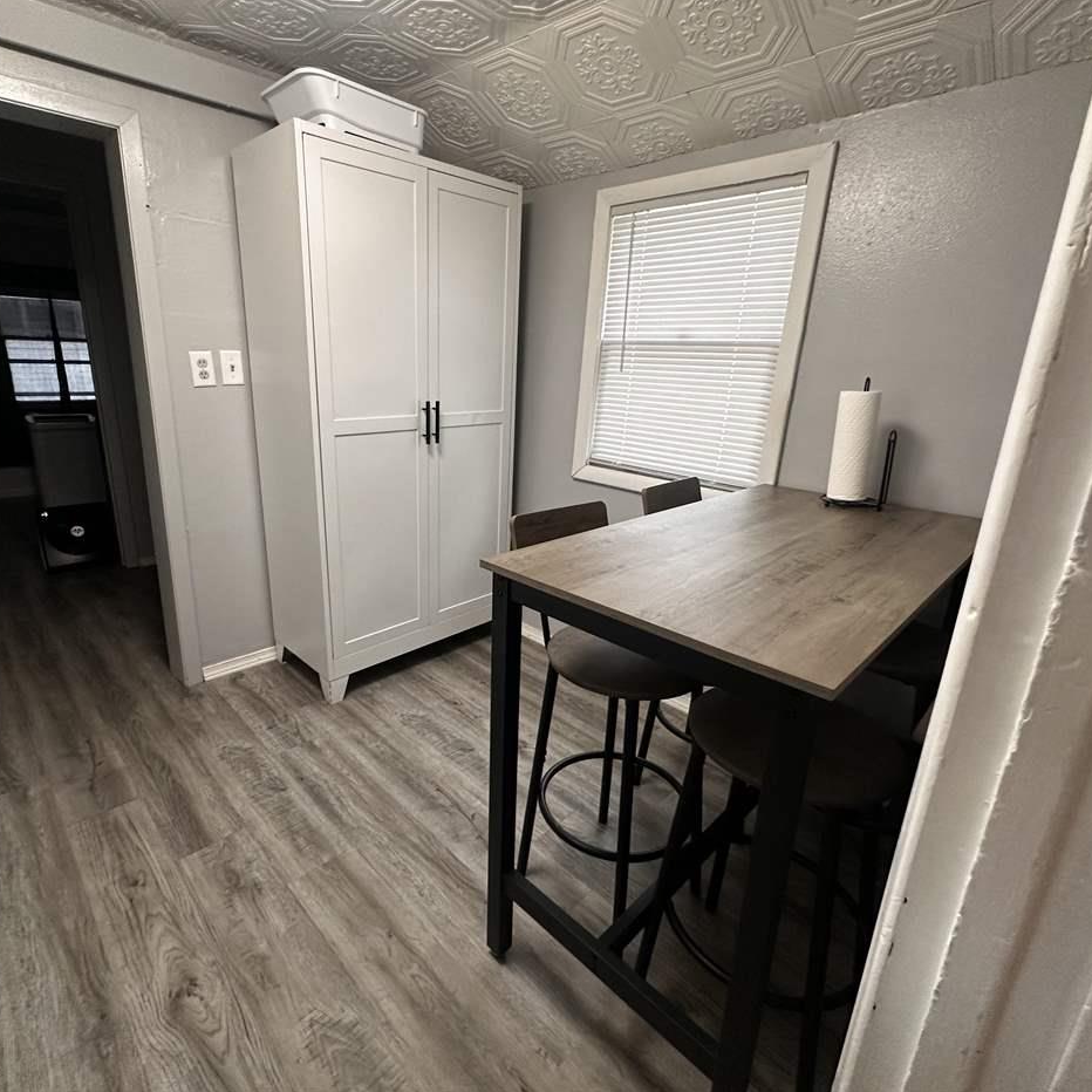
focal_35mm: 17
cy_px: 532
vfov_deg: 84.0
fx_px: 607
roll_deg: -1.4
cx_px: 507
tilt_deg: -16.6
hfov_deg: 83.8
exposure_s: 1/60
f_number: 2.2
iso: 200
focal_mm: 2.22
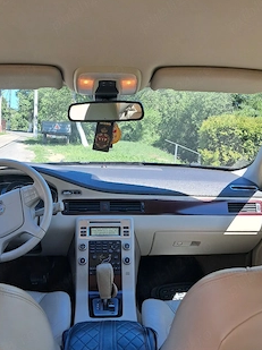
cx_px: 110
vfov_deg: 52.6
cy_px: 194
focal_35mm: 35
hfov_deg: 40.5
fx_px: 354
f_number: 1.8
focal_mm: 4
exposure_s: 1/119
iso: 50
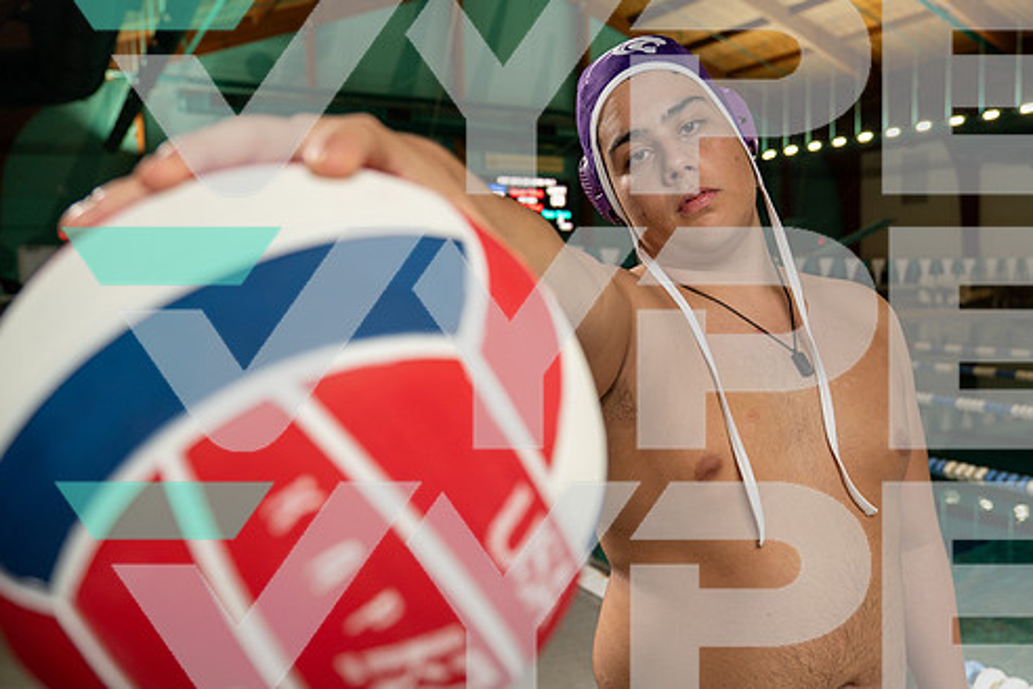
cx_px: 596
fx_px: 947
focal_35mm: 33
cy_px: 339
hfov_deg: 57.0
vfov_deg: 40.0
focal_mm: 28
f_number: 4
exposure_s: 1/250
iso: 500
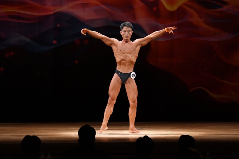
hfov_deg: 10.2
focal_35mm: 202
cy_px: 80
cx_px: 120
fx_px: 1340
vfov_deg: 6.8
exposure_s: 1/400
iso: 3200
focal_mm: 135
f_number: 5.6
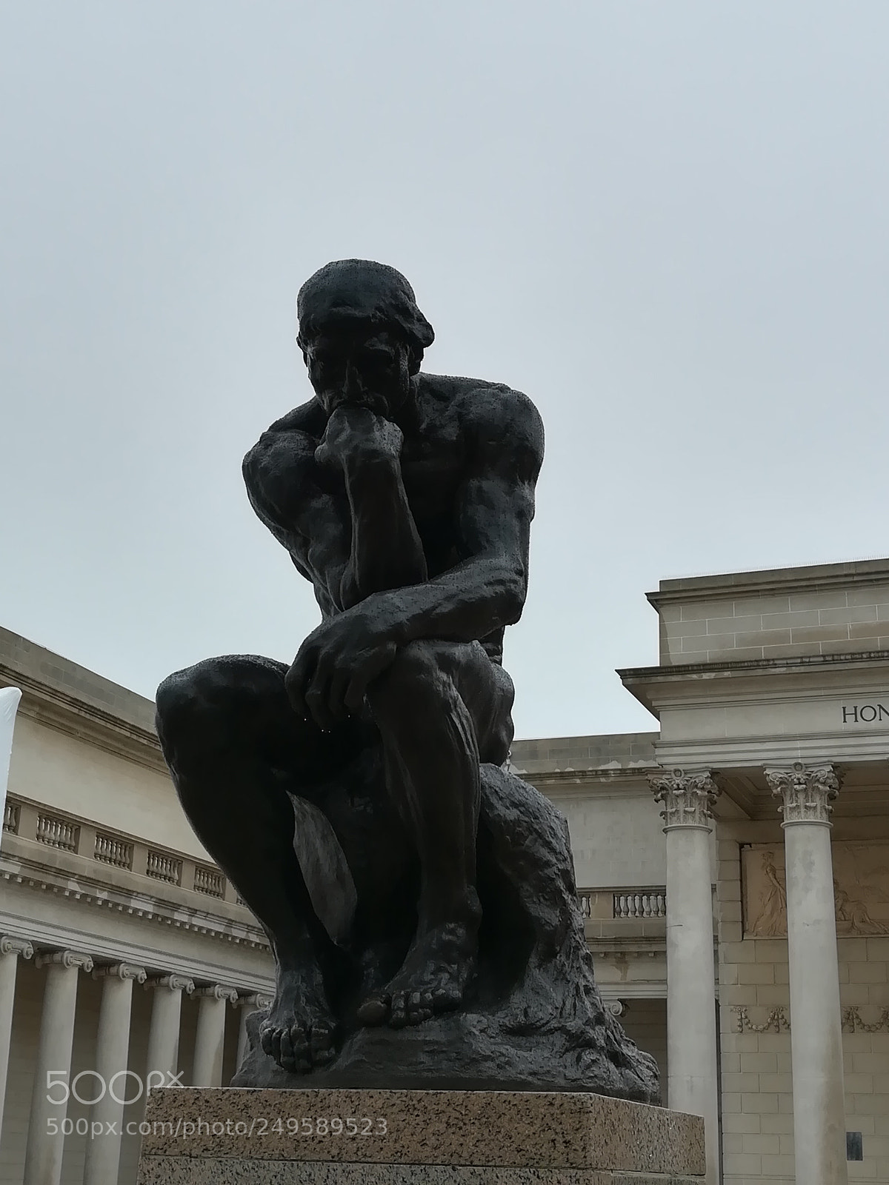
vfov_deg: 41.2
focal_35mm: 46
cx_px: 444
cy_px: 592
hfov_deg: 31.5
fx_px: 1575
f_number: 2.2
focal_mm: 3.83
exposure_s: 1/148
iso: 50
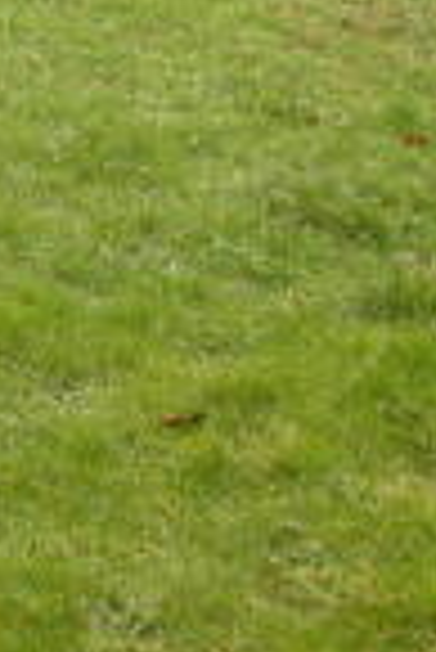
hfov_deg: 8.8
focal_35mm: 146
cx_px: -470
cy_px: -295
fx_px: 2646
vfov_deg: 13.3
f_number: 3.5
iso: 100
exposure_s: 1/98
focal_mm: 8.9
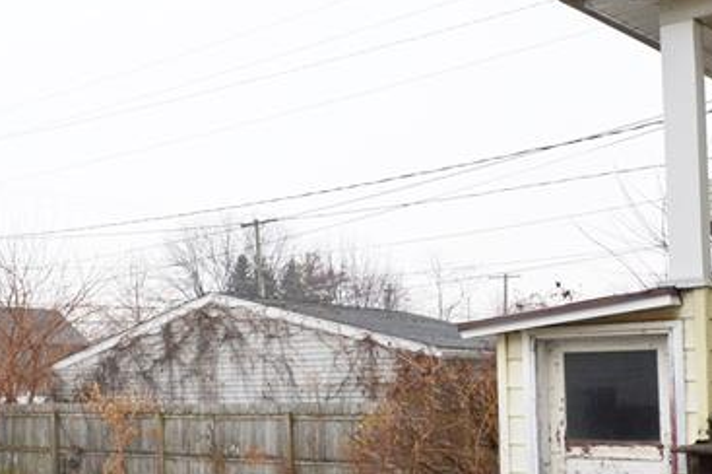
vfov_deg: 24.5
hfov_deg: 31.4
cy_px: 361
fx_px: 1075
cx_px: -116
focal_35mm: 54
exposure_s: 1/125
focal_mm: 13
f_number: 5.6
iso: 400
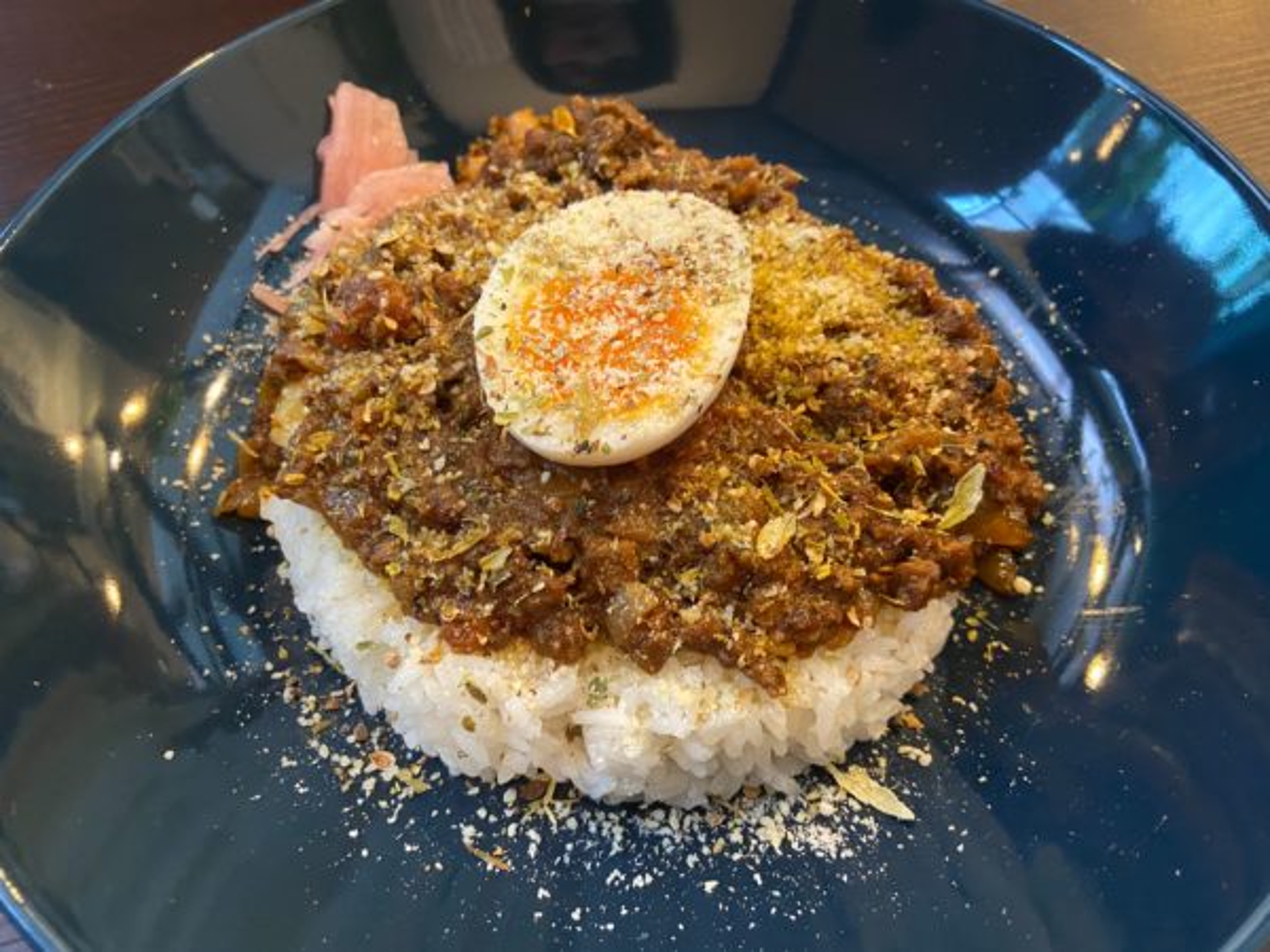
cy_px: 476
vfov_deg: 53.1
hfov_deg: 67.3
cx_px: 635
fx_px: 954
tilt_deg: -56.5
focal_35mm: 26
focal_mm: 4.25
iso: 500
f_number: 1.8
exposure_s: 1/30
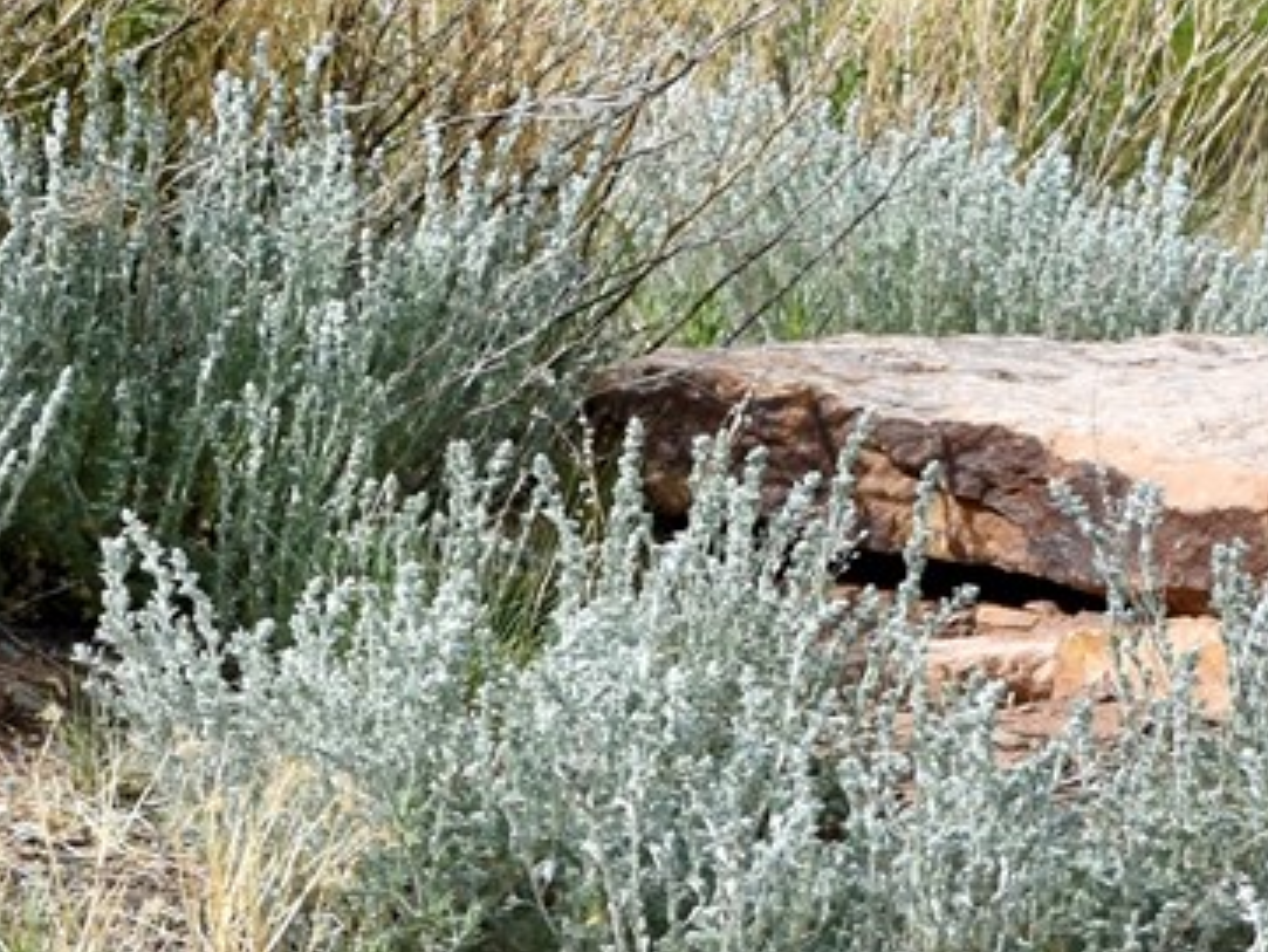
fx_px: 17369
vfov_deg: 3.1
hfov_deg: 4.2
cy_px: -125
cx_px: -602
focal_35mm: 474
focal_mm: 70
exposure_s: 1/400
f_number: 10
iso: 200
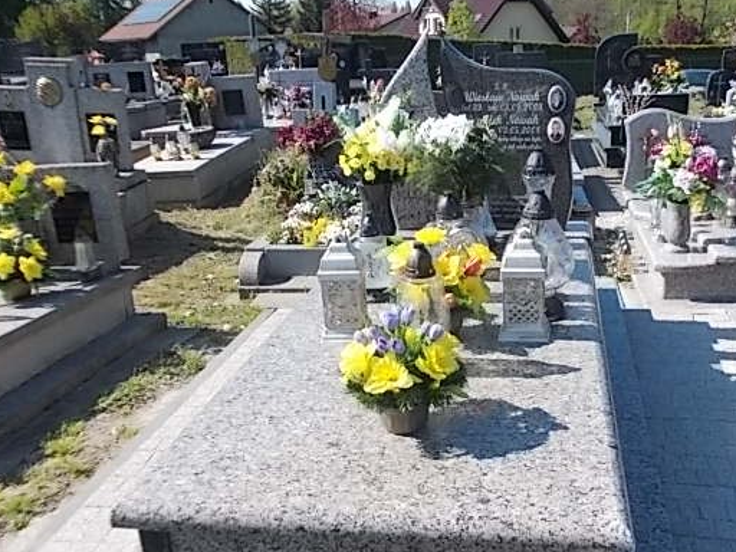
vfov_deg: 40.5
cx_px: 444
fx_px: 744
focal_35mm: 35
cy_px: 335
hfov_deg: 52.2
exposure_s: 1/200
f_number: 5.4
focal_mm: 4
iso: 80
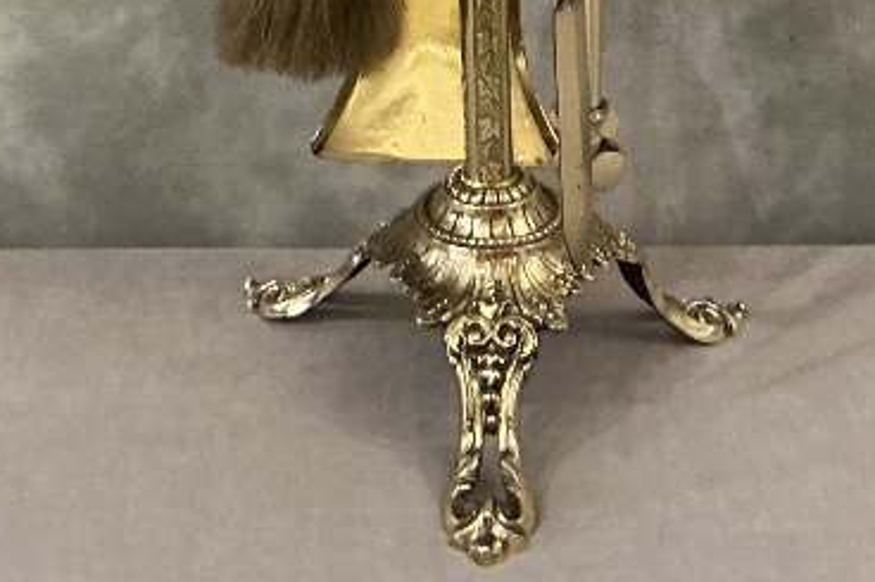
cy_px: -399
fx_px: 2308
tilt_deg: -10.7
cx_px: 371
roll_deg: +0.9
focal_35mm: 95
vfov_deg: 13.2
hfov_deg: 21.5
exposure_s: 1/50
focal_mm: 3
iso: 250
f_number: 1.8
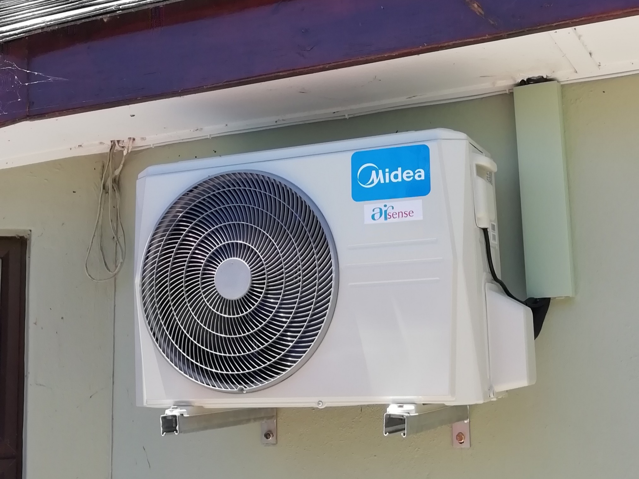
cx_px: 320
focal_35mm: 36
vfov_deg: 39.7
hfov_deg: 51.4
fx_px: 665
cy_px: 240
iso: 50
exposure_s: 1/473
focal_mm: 3.46
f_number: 2.2
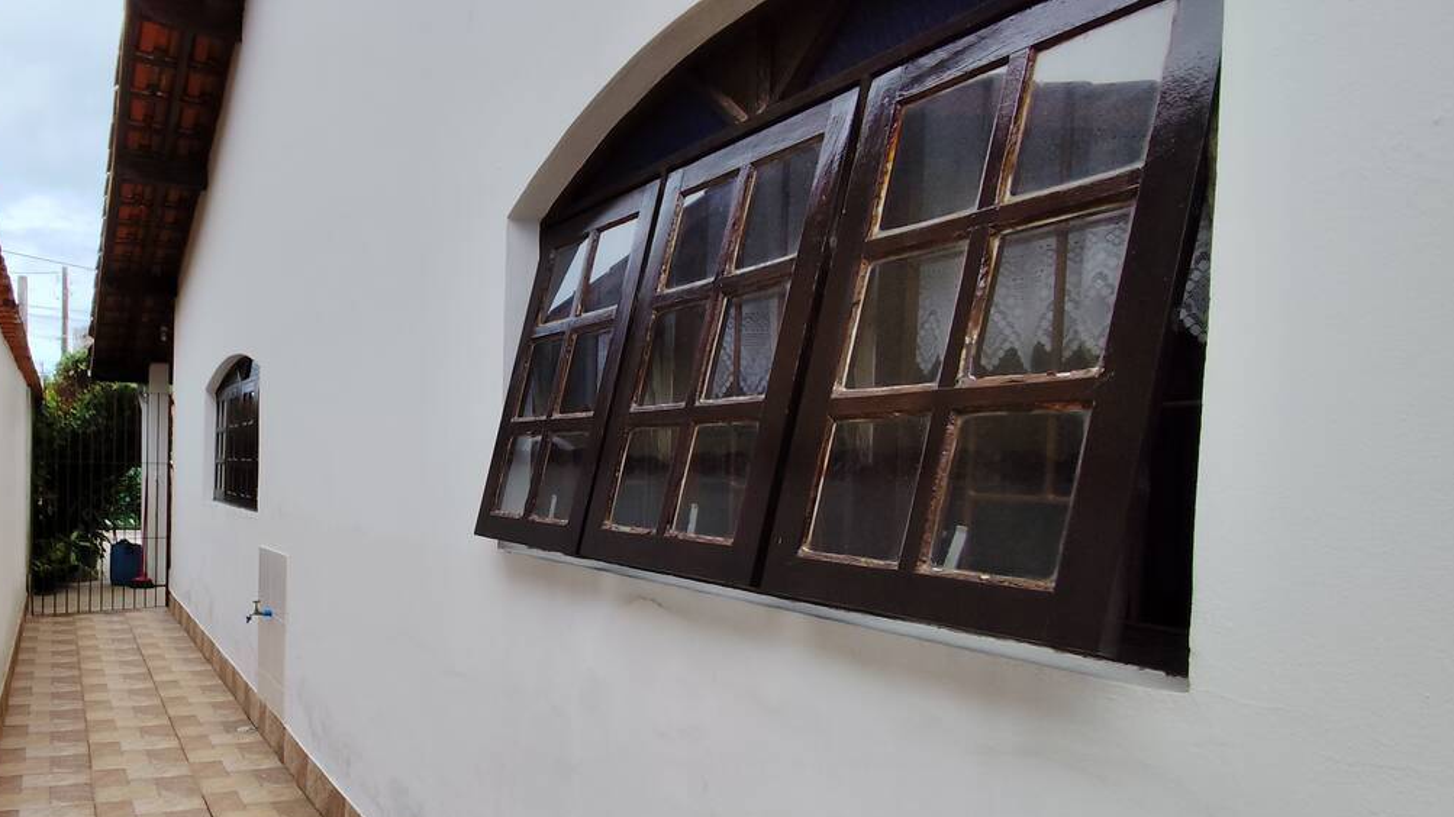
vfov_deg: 45.6
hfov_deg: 70.5
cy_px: 503
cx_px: 419
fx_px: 964
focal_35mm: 25
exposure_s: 1/1190
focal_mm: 1.65
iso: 50
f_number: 2.2
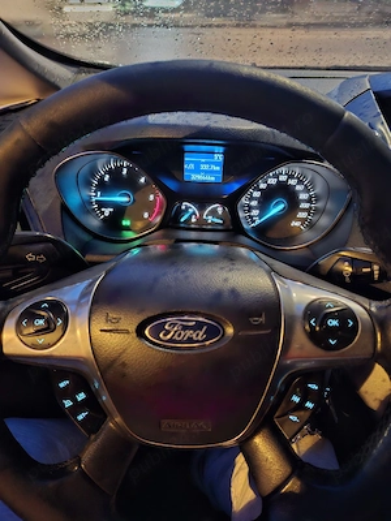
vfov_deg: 73.9
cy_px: 260
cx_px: 196
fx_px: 346
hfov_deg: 58.9
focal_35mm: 23
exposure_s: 1/8
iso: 1600
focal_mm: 5.54
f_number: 1.8
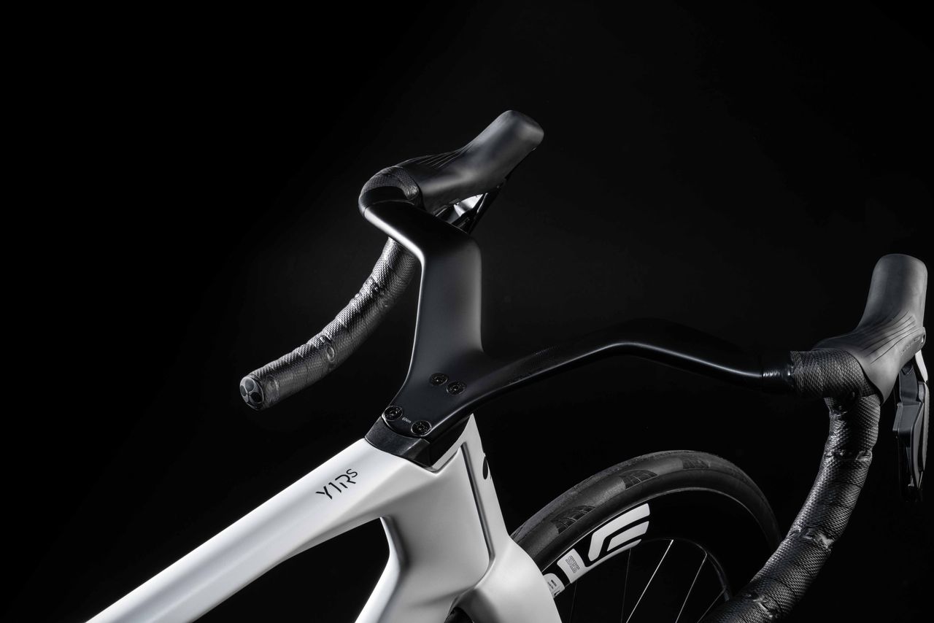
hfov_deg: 28.8
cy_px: 312
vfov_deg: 19.5
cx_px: 467
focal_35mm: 70
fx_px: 1816
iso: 100
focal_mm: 70
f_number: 18
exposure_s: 1/160
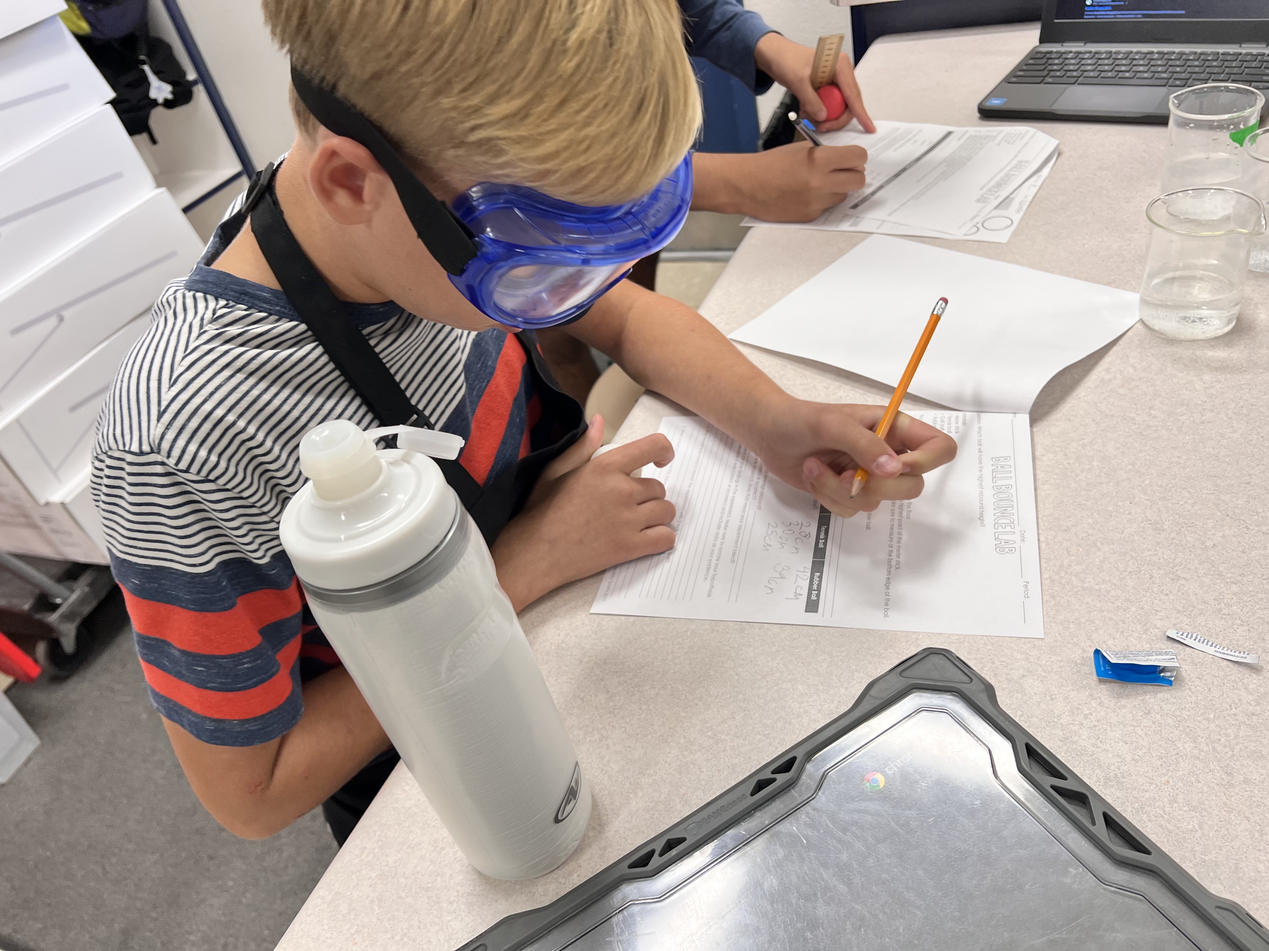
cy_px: 476
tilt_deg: -38.0
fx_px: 953
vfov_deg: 53.1
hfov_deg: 67.3
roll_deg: +15.5
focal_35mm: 26
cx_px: 634
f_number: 1.5
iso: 80
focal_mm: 5.7
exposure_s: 1/121
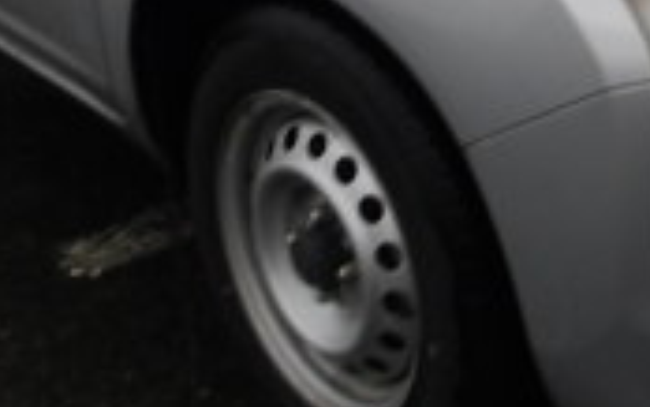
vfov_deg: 12.2
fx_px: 1861
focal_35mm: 105
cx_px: 549
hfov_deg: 19.5
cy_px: -108
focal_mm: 4.9
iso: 213
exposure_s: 1/60
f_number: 10.4
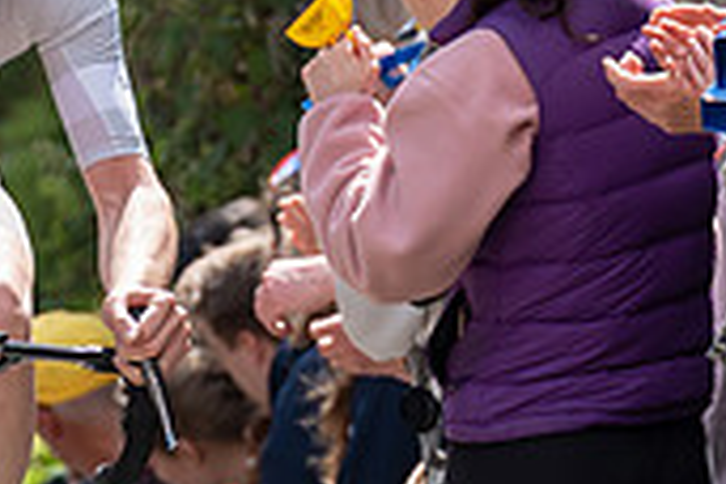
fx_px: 23553
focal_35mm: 1168
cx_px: -31
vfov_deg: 1.2
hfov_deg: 1.8
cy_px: 47
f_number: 5
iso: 400
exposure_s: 1/1000
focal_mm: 200
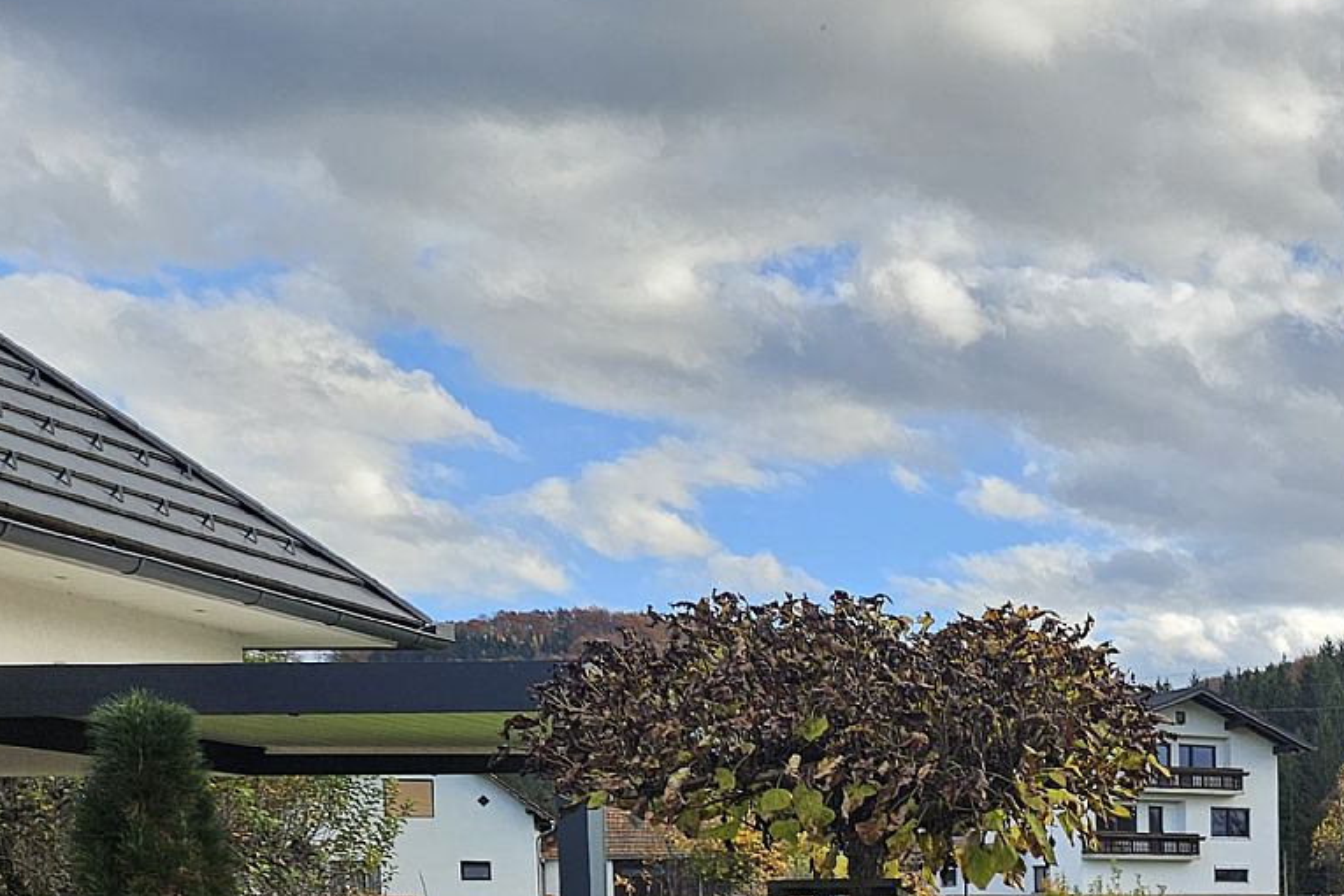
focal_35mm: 60
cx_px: 1425
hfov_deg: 30.4
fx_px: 2240
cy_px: 1084
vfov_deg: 21.0
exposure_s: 1/914
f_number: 1.8
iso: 25
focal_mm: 5.4
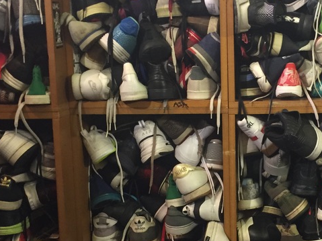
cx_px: 250
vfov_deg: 23.6
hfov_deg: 30.6
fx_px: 577
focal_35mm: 62
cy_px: 146
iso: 200
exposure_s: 1/33
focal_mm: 4.15
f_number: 2.2
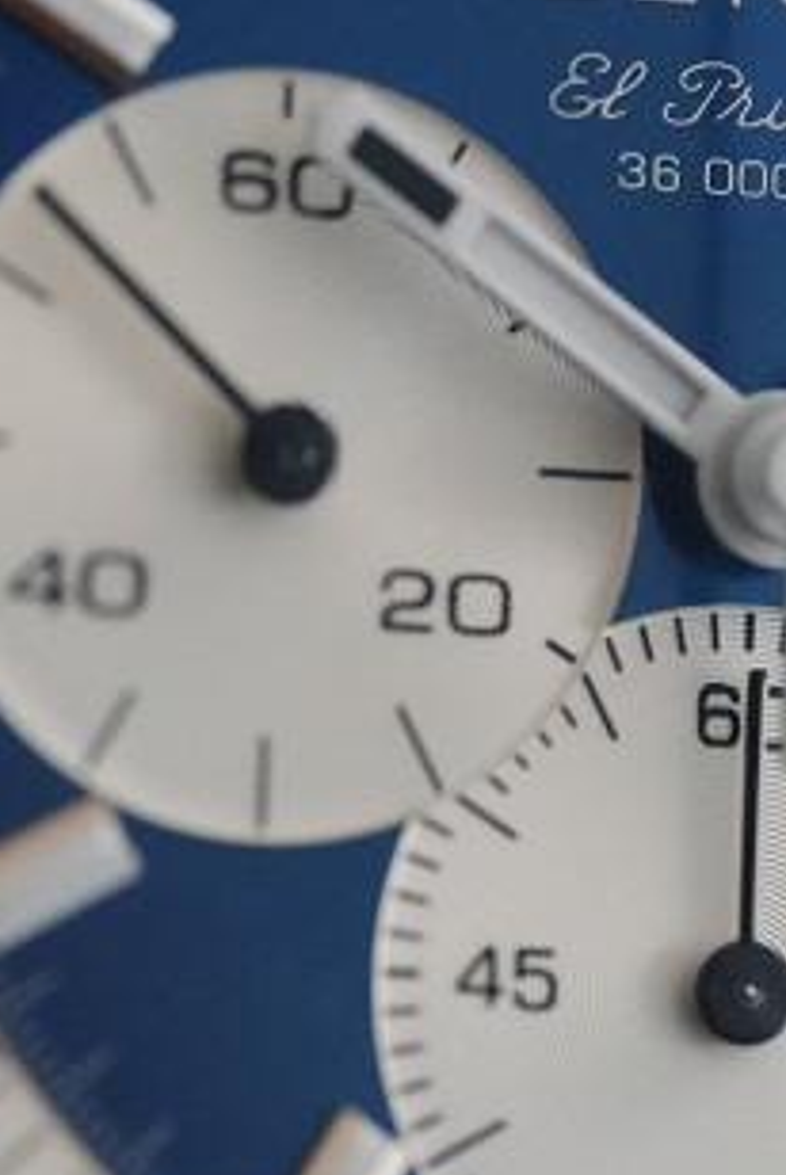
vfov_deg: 8.6
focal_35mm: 239
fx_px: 7809
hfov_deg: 5.8
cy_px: 113
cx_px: 706
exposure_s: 1/250
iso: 10000
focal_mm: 105
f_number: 5.6
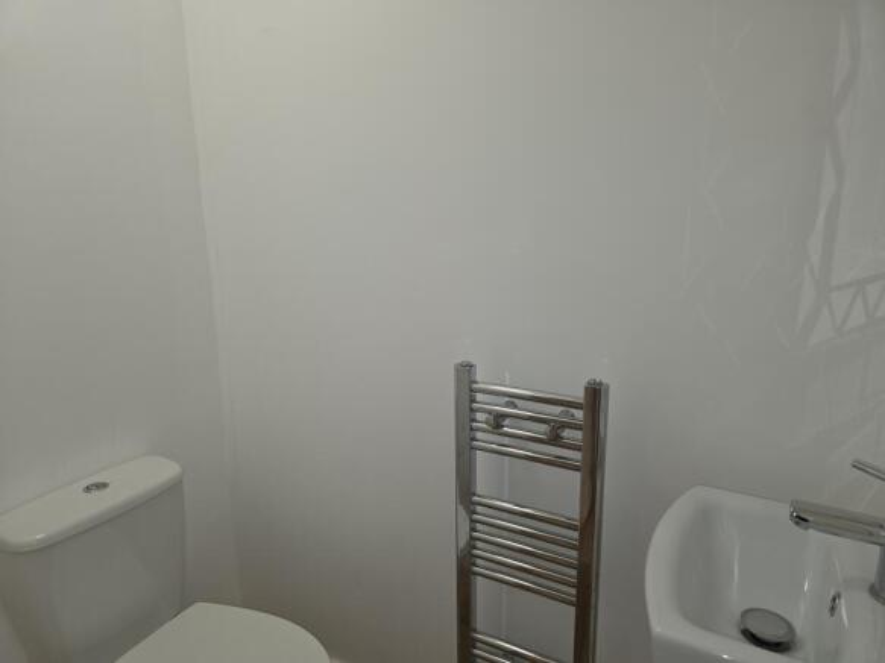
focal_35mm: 23
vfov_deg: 58.9
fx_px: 588
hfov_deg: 73.9
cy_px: 332
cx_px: 442
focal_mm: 6.3
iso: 20
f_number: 1.7
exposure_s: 1/50
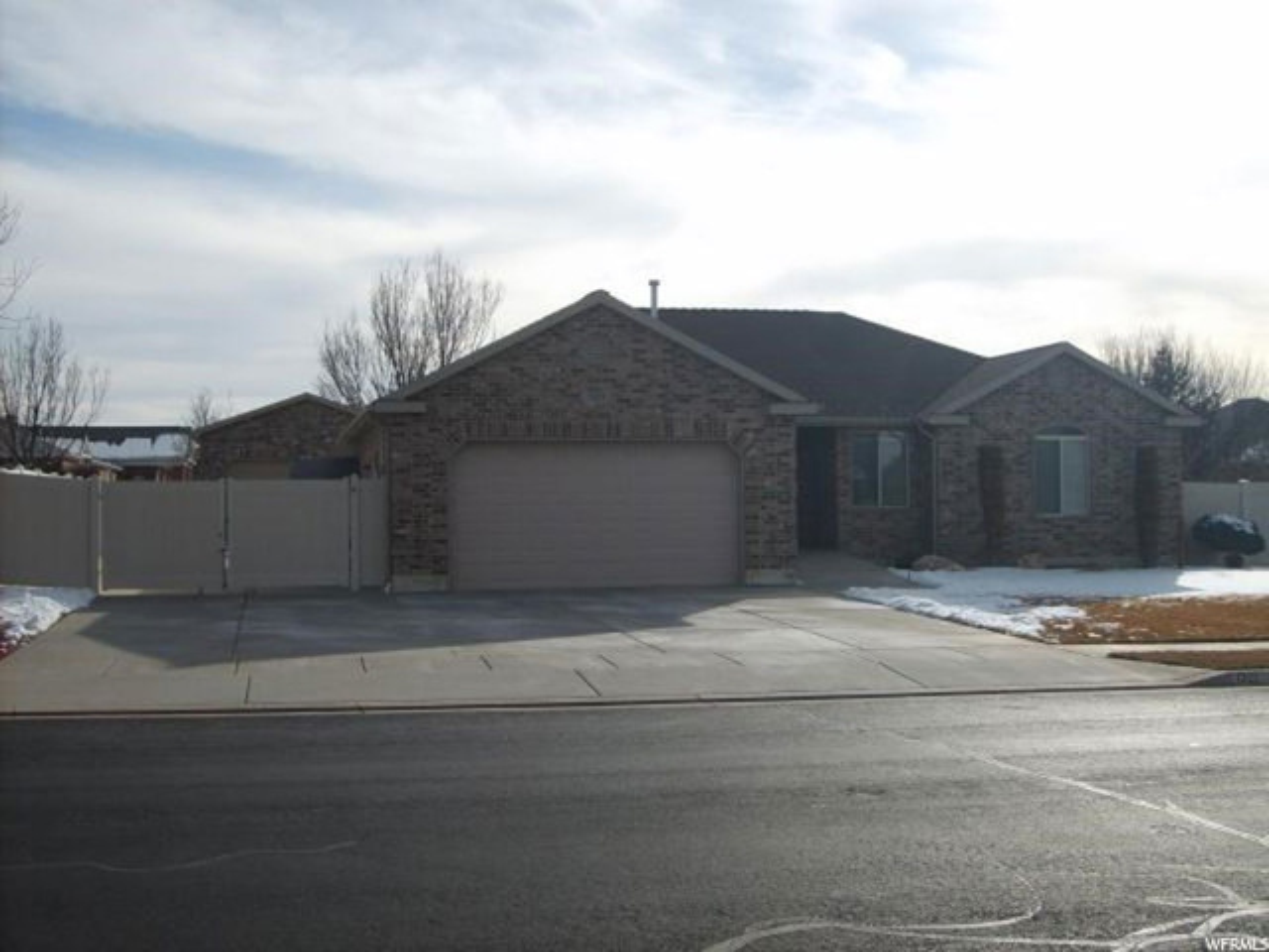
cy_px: 476
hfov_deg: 43.9
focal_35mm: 43
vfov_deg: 33.6
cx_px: 634
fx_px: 1576
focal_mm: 7.2
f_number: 7.7
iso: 50
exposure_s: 1/350
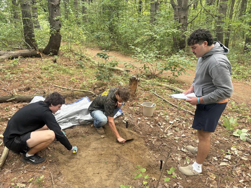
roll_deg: -0.7
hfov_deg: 67.3
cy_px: 94
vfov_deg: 53.1
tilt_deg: -19.4
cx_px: 126
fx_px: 189
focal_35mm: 26
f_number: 1.6
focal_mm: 5.96
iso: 80
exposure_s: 1/121
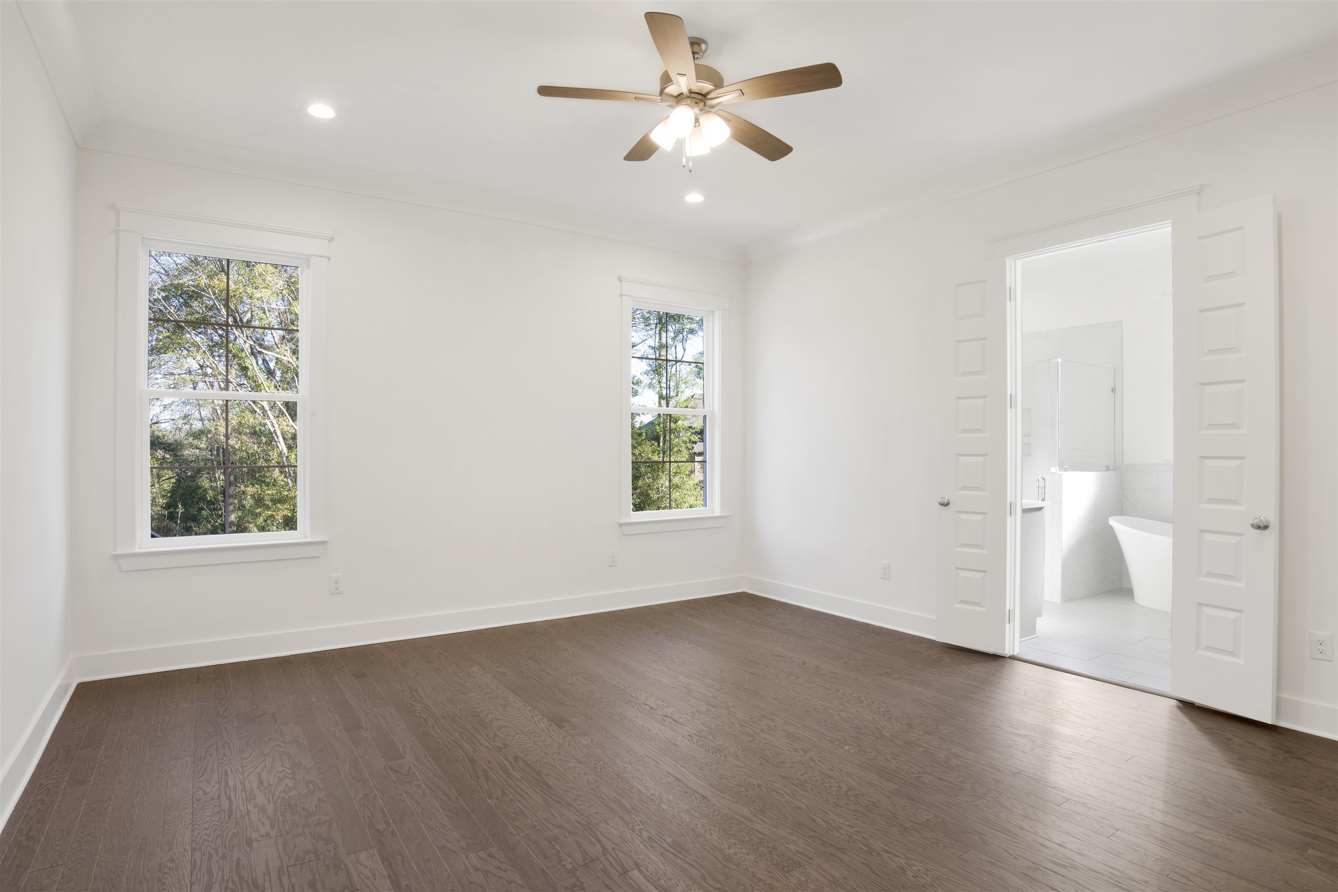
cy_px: 446
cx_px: 669
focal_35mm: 18
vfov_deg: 67.4
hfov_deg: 90.0
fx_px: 669
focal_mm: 18
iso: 200
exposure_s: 1/30
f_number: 11
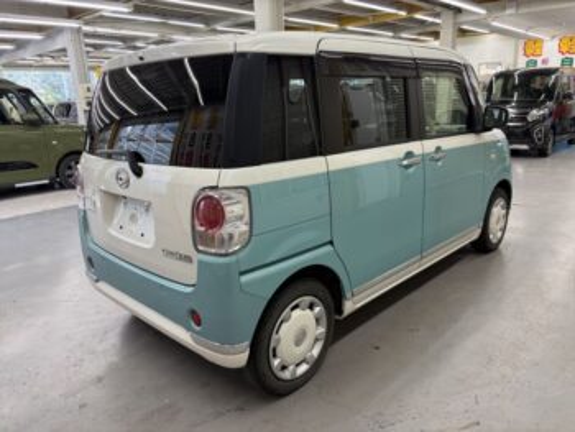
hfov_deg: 67.3
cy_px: 216
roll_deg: +3.0
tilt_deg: -13.6
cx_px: 288
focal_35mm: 26
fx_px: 432
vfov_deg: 53.1
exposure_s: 1/100
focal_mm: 5.96
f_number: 1.6
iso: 125
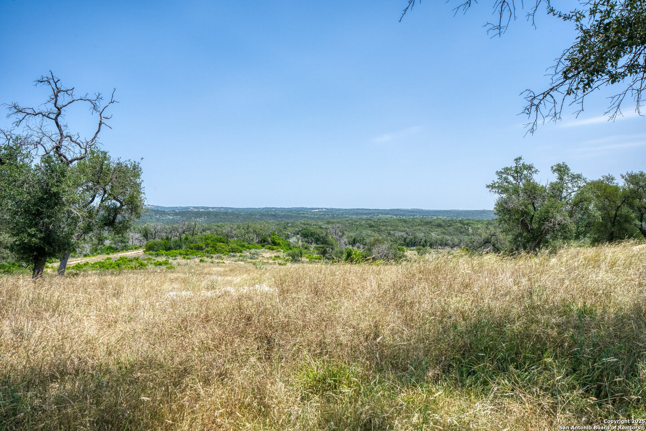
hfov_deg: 54.4
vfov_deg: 37.9
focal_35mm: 35
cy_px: 216
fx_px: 628
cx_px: 323
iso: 100
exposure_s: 1/500
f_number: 11
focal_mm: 35
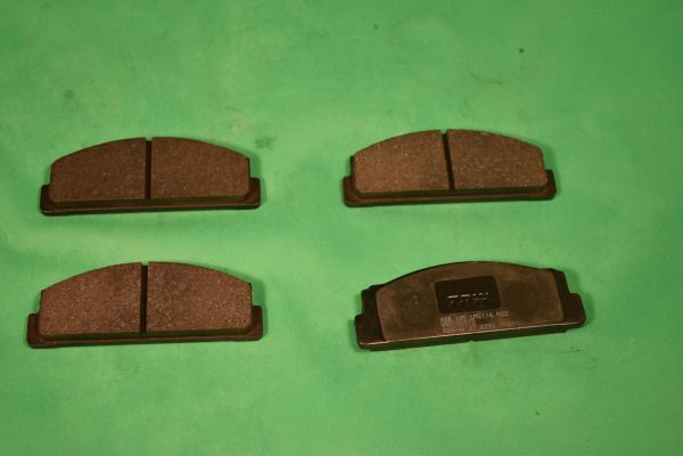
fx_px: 1081
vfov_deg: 23.8
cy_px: 228
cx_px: 342
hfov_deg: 35.1
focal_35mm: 57
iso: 100
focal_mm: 38
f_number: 5
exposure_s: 1/125
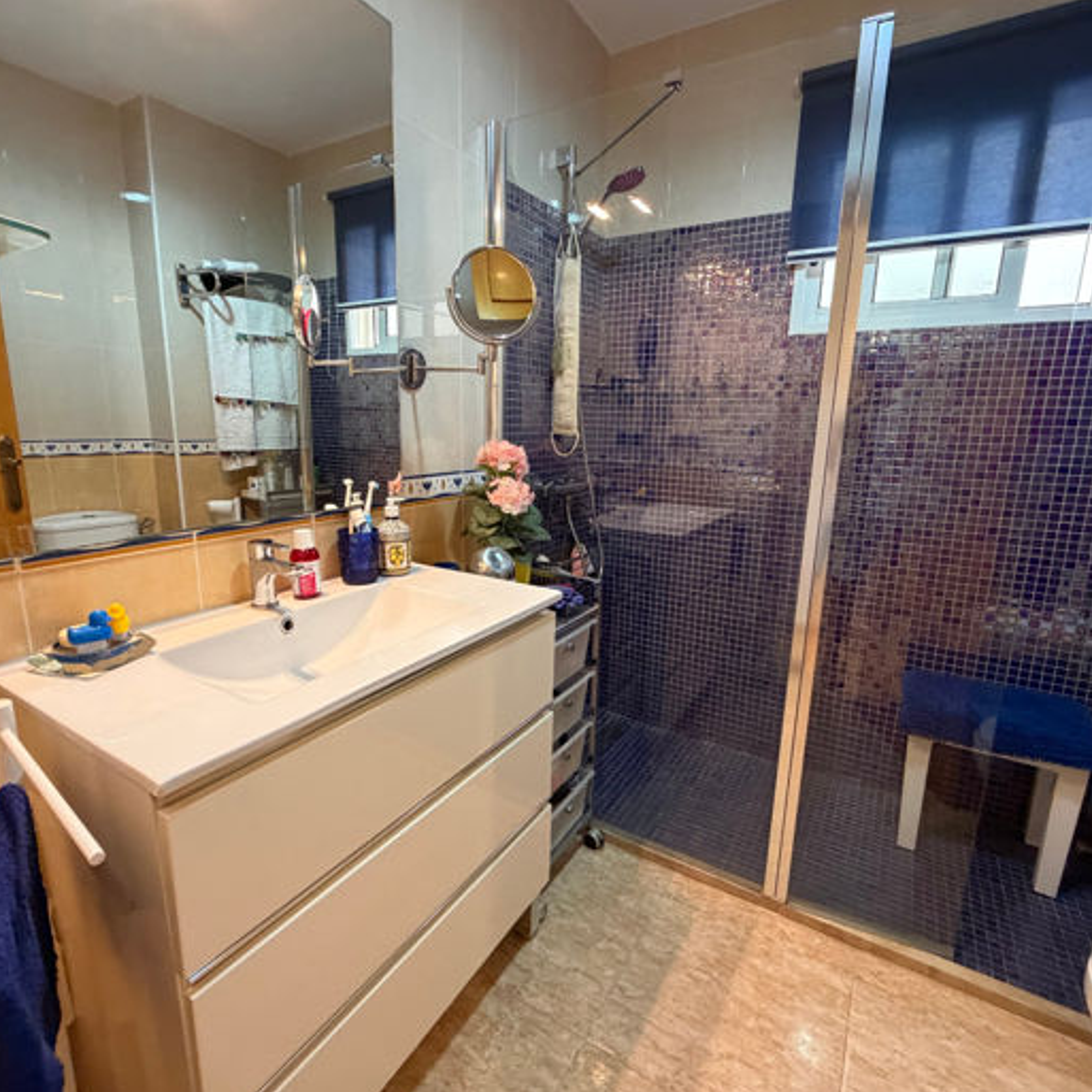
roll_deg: -0.6
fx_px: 607
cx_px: 537
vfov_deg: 84.0
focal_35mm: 17
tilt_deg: -10.9
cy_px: 541
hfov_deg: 84.0
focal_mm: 2.22
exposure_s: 1/50
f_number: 2.2
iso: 500
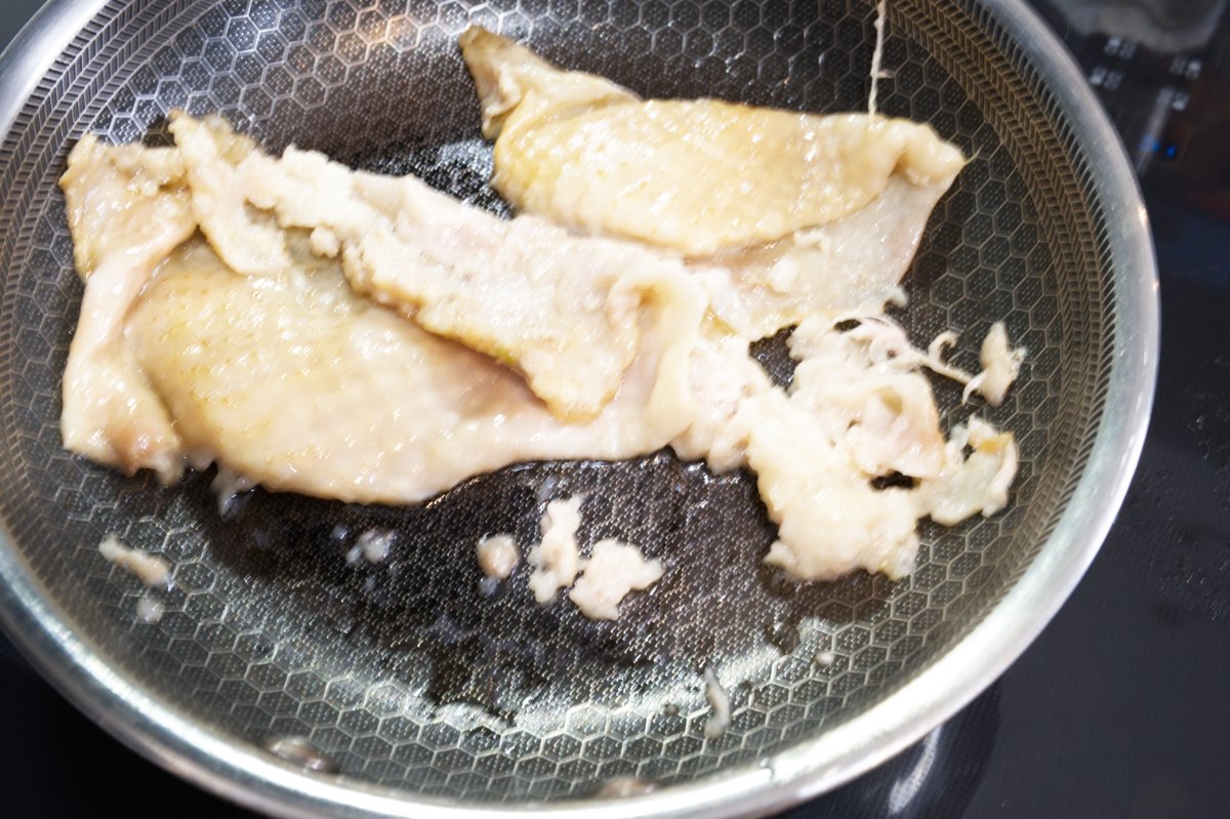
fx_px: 1400
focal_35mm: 41
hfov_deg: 47.4
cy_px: 410
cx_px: 615
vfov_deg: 32.6
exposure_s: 1/10
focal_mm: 41
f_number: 13
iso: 1000
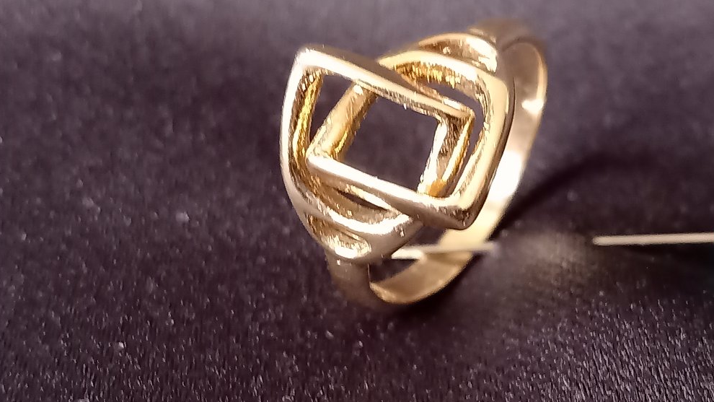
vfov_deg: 18.3
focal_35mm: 66
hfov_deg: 31.9
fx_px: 1250
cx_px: 380
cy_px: 227
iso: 1021
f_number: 1.8
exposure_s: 1/20
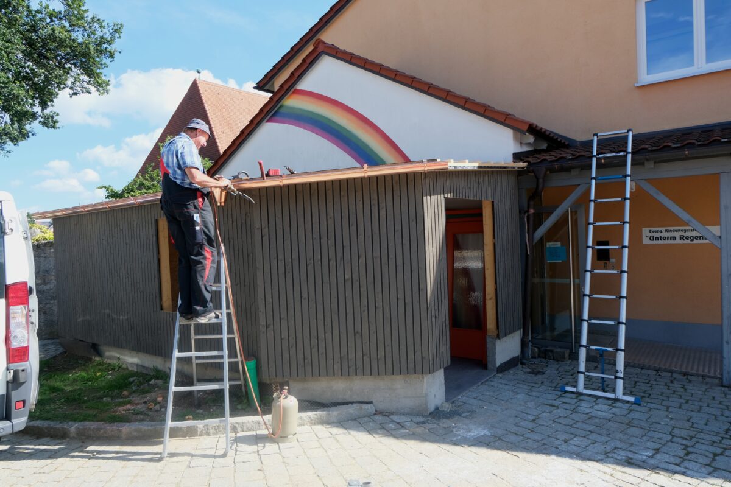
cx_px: 366
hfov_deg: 73.7
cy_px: 244
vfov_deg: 53.1
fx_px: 487
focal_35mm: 24
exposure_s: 1/680
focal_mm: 16
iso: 320
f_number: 4
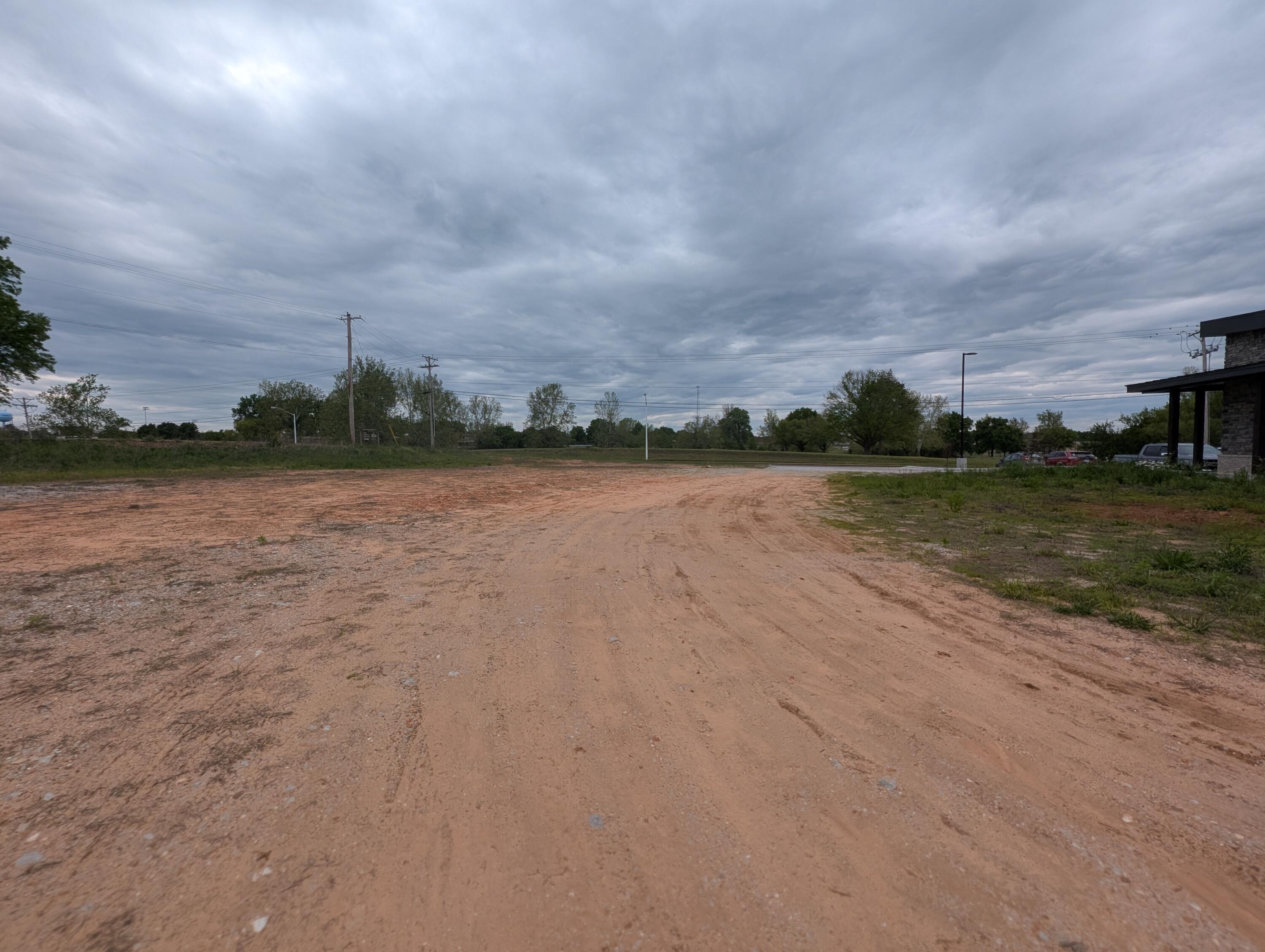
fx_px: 476
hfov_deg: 106.1
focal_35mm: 13
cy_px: 476
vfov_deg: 90.0
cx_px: 632
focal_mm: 1.95
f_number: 2.2
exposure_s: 1/1916
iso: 47
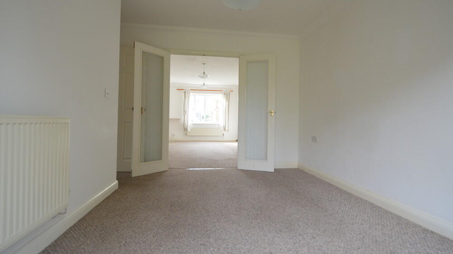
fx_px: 192
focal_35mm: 16
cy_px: 123
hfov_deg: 99.4
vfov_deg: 67.0
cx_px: 224
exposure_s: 1/80
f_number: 4.5
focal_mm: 10
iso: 400
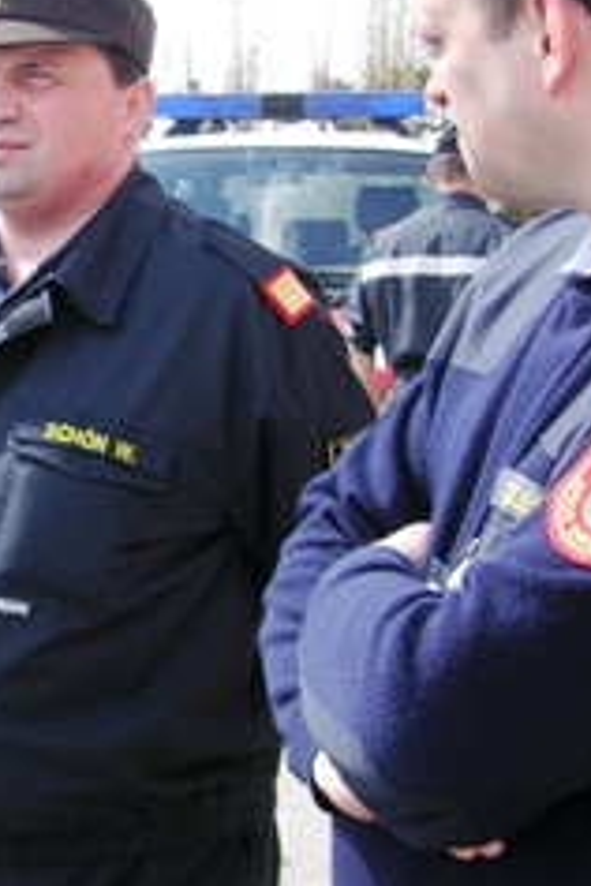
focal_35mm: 78
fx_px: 1921
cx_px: -202
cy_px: 404
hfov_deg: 16.4
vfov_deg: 26.0
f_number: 2.8
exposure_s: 1/350
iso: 50
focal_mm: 6.1
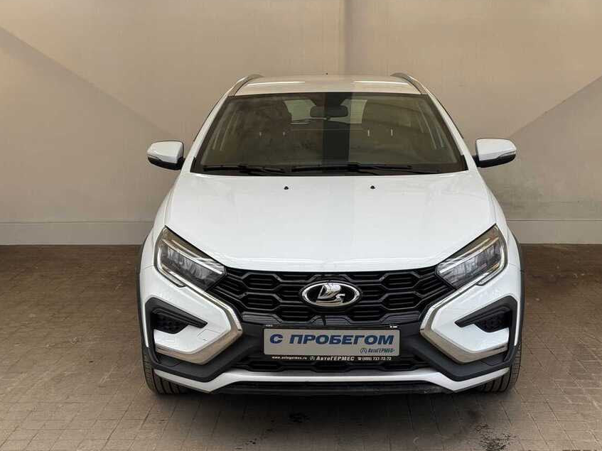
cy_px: 230
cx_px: 318
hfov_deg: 37.5
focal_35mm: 51
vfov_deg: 28.6
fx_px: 887
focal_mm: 6.76
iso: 64
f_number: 1.78
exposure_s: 1/1152
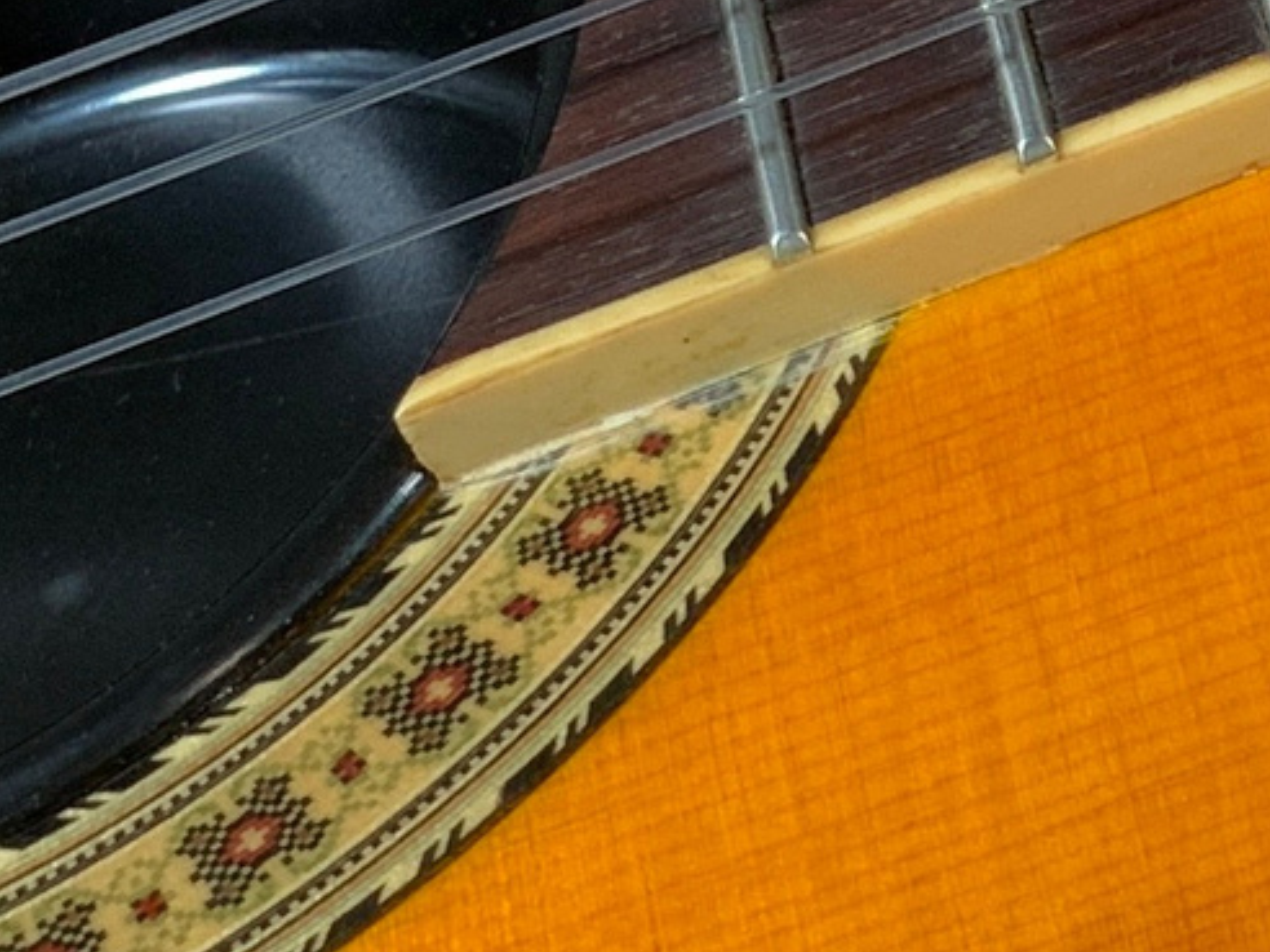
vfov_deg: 9.8
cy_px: 580
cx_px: 1567
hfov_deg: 12.7
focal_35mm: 151
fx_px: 5540
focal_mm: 3
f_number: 1.8
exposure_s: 1/78
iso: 64
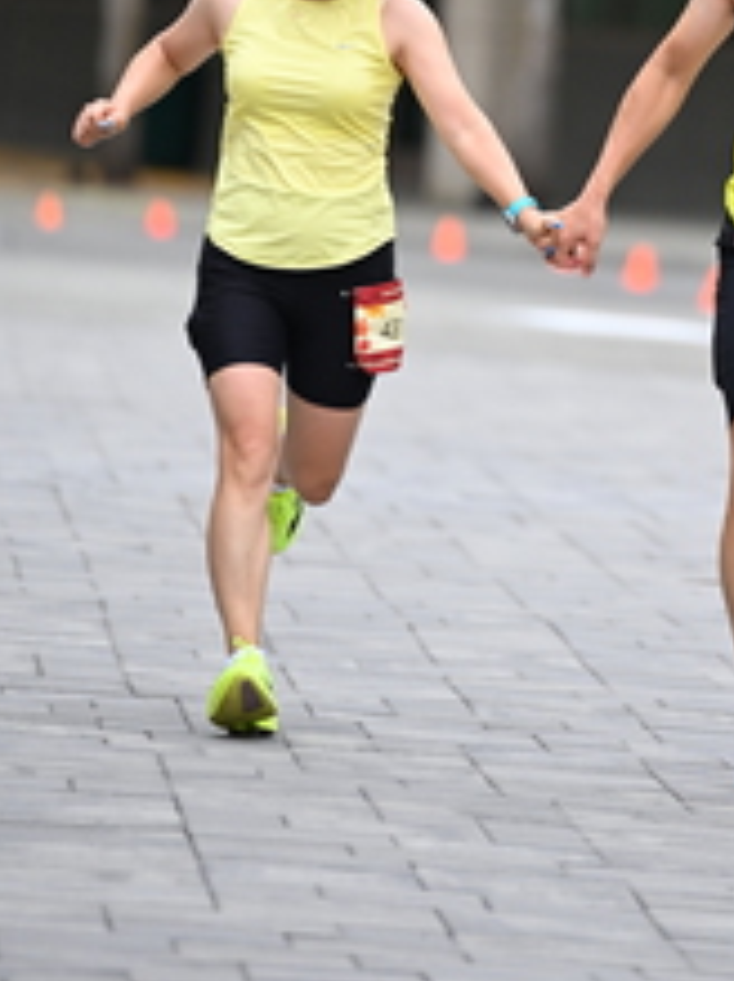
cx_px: 705
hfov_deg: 3.1
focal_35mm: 484
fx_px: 13697
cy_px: -103
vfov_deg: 4.1
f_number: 2.8
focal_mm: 200
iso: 640
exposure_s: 1/2000
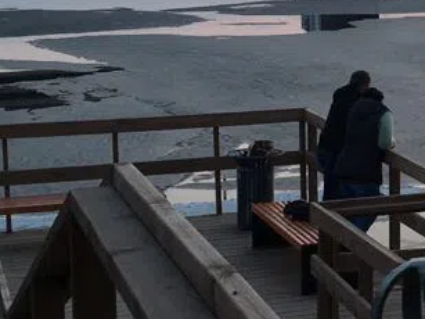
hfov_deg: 15.3
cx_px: 586
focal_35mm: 121
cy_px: 35
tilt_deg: -6.7
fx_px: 1485
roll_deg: +1.2
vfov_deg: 12.2
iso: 32
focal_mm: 4.15
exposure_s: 1/50
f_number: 2.2
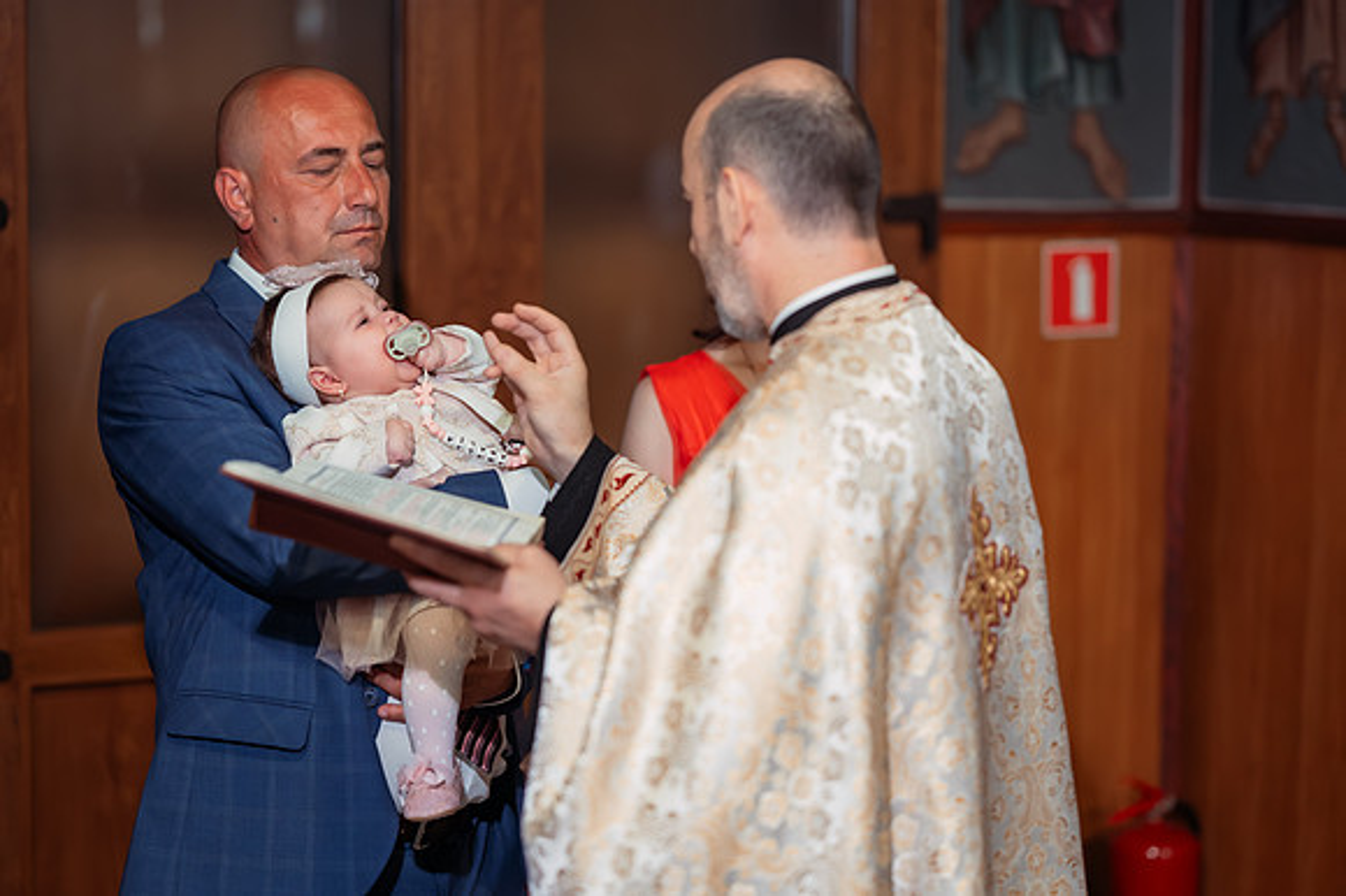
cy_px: 448
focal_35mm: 88
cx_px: 661
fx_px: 3276
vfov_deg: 15.6
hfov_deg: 23.2
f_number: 2
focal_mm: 85
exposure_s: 1/250
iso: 1600
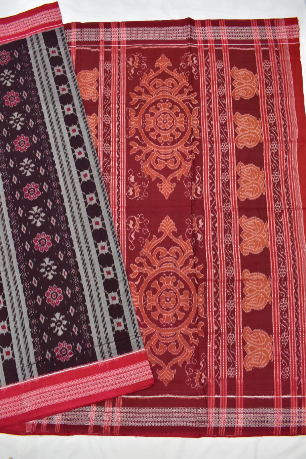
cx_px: 153
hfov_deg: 47.9
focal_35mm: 27
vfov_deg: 67.4
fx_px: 344
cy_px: 230
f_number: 5.6
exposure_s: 1/30
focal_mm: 18
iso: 800
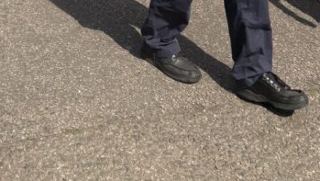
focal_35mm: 83
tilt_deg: -6.8
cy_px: -236
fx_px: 705
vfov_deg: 12.1
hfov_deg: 24.6
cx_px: 11
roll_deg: -0.6
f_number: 1.6
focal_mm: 5.96
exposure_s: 1/3125
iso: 50
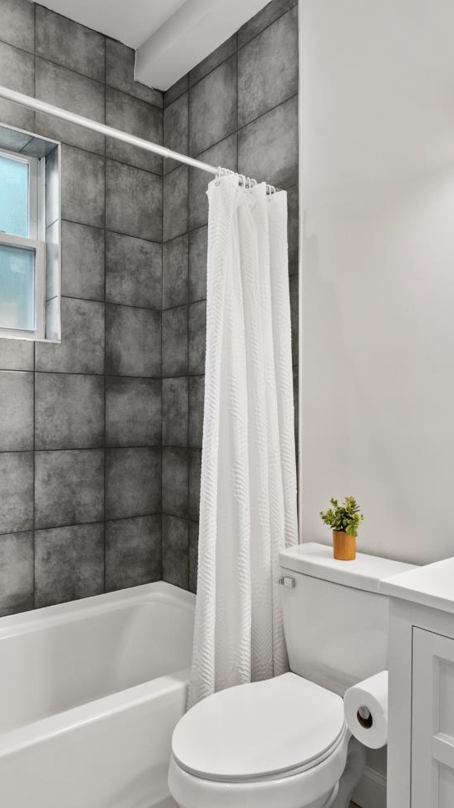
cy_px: 406
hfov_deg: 47.5
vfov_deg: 76.3
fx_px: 514
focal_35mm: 24
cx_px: 197
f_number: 6.3
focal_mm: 10
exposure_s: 1/6
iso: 400
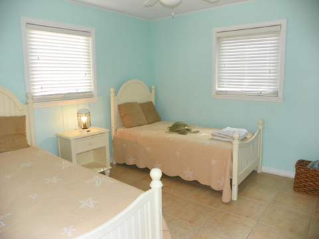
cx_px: 160
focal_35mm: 26
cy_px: 120
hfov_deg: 67.4
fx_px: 239
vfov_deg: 53.0
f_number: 2.8
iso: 160
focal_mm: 4.6
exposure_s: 1/40
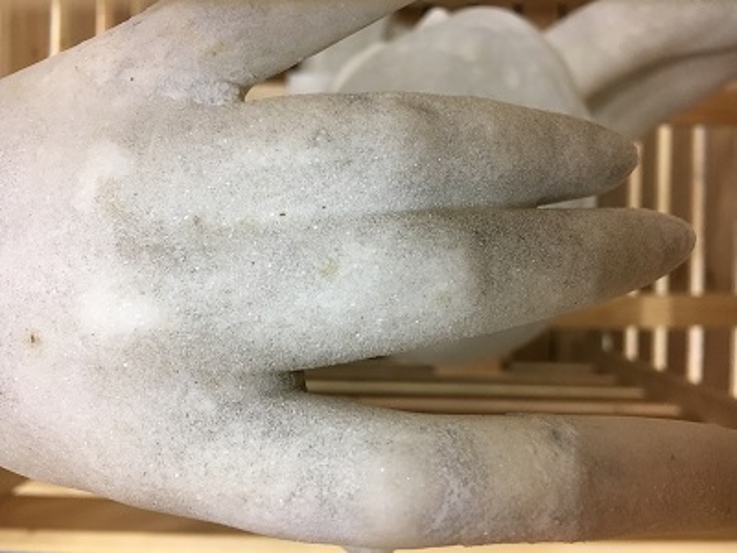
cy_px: 276
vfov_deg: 48.2
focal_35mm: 29
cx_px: 368
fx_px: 617
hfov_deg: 61.7
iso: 125
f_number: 2.2
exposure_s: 1/30
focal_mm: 4.15
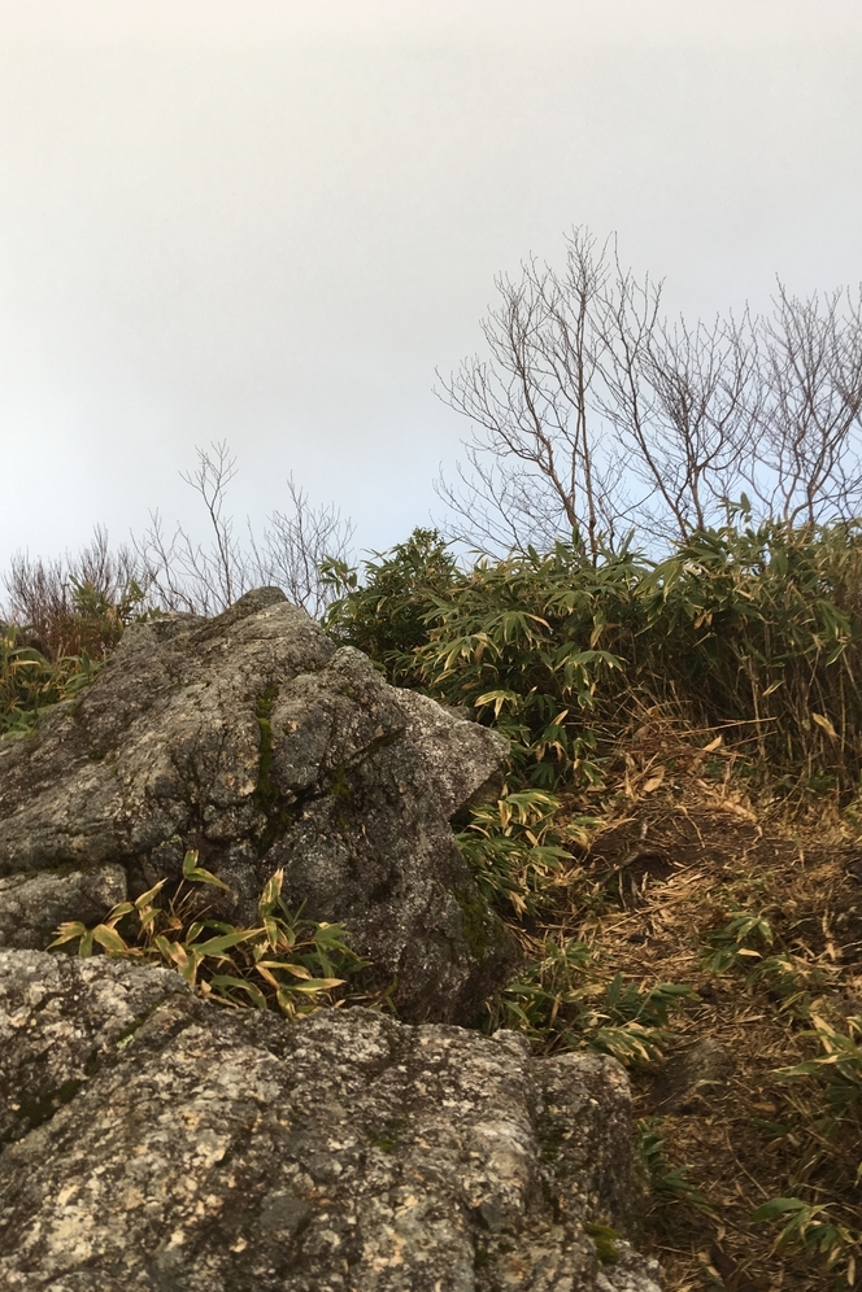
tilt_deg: -7.4
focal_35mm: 31
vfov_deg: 60.3
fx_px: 1113
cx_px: 448
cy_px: 642
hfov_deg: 42.3
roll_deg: +0.5
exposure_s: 1/120
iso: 32
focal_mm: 4.15
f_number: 2.2
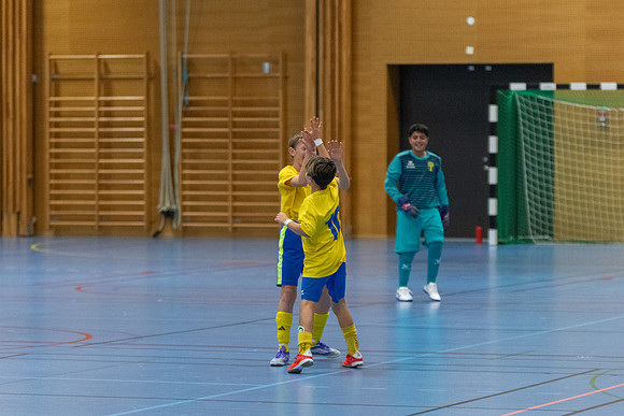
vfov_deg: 7.2
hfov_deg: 10.7
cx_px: 312
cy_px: 208
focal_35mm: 192
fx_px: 3326
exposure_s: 1/500
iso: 2500
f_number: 2.8
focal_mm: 122
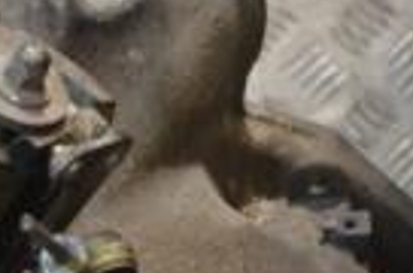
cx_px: -158
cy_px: 343
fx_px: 2658
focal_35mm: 232
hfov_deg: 8.7
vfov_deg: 5.9
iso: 3200
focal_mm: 35
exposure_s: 1/125
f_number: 5.6
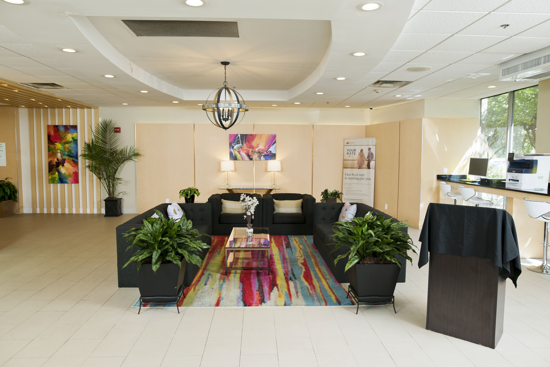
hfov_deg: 73.7
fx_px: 367
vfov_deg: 53.1
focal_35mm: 24
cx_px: 275
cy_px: 184
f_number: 3.2
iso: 200
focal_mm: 24
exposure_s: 1/100
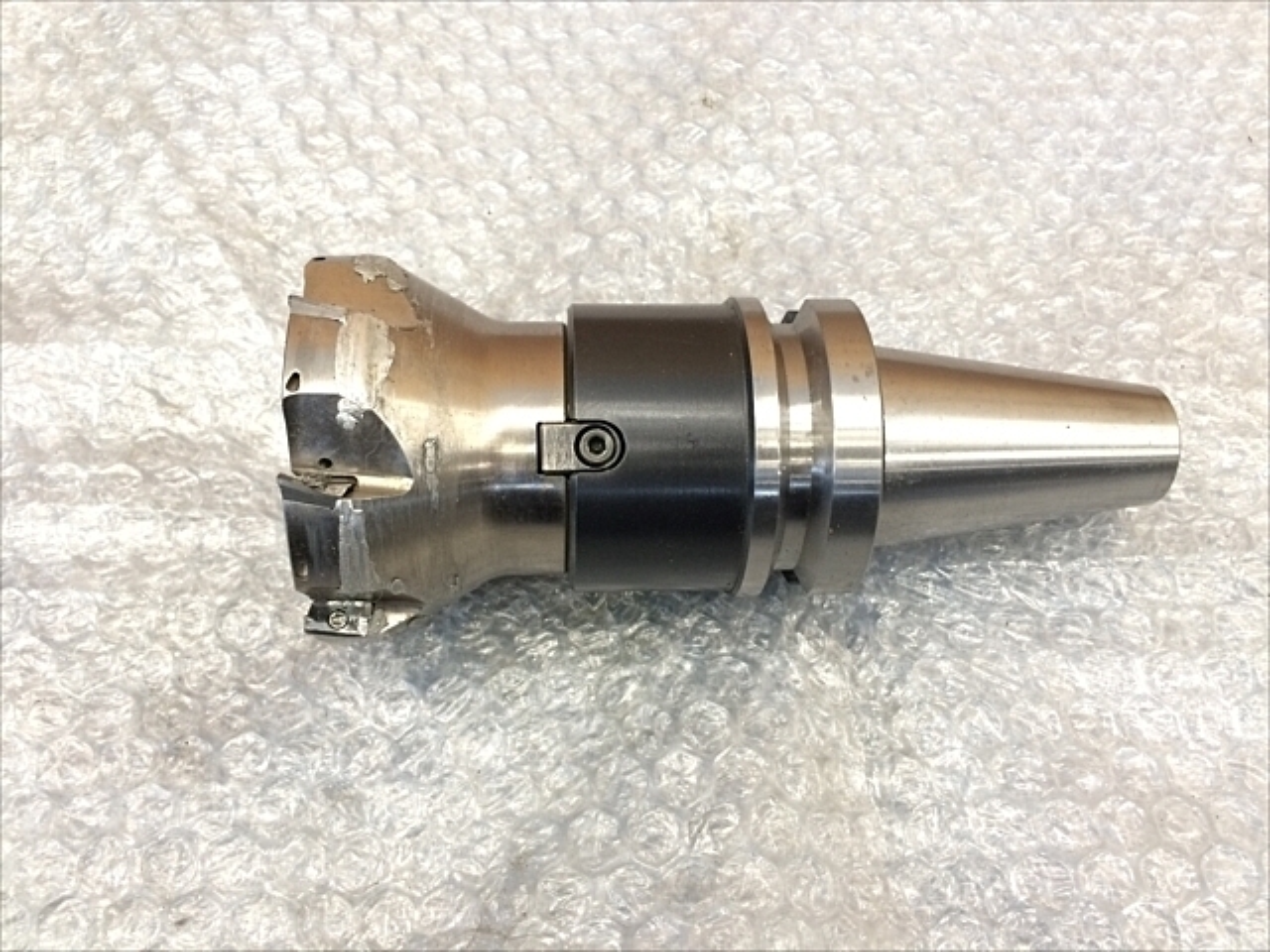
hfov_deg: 61.7
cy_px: 476
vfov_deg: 48.2
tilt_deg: -64.2
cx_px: 635
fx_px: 1064
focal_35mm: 29
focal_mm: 4.15
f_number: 2.2
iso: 125
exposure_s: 1/30
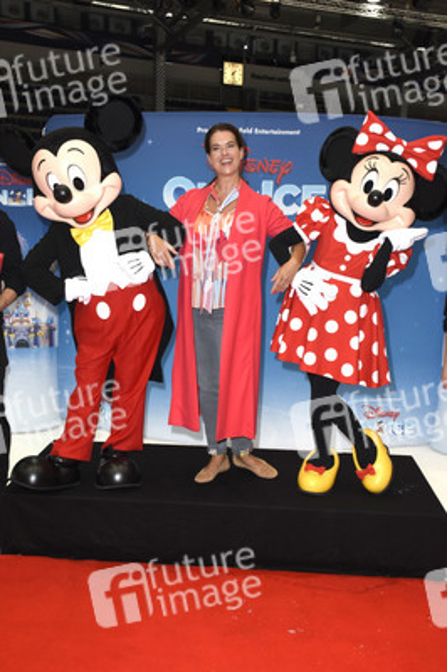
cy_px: 336
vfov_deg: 53.2
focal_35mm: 36
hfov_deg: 36.8
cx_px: 224
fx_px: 672
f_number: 6.3
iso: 1000
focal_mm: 24
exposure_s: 1/160
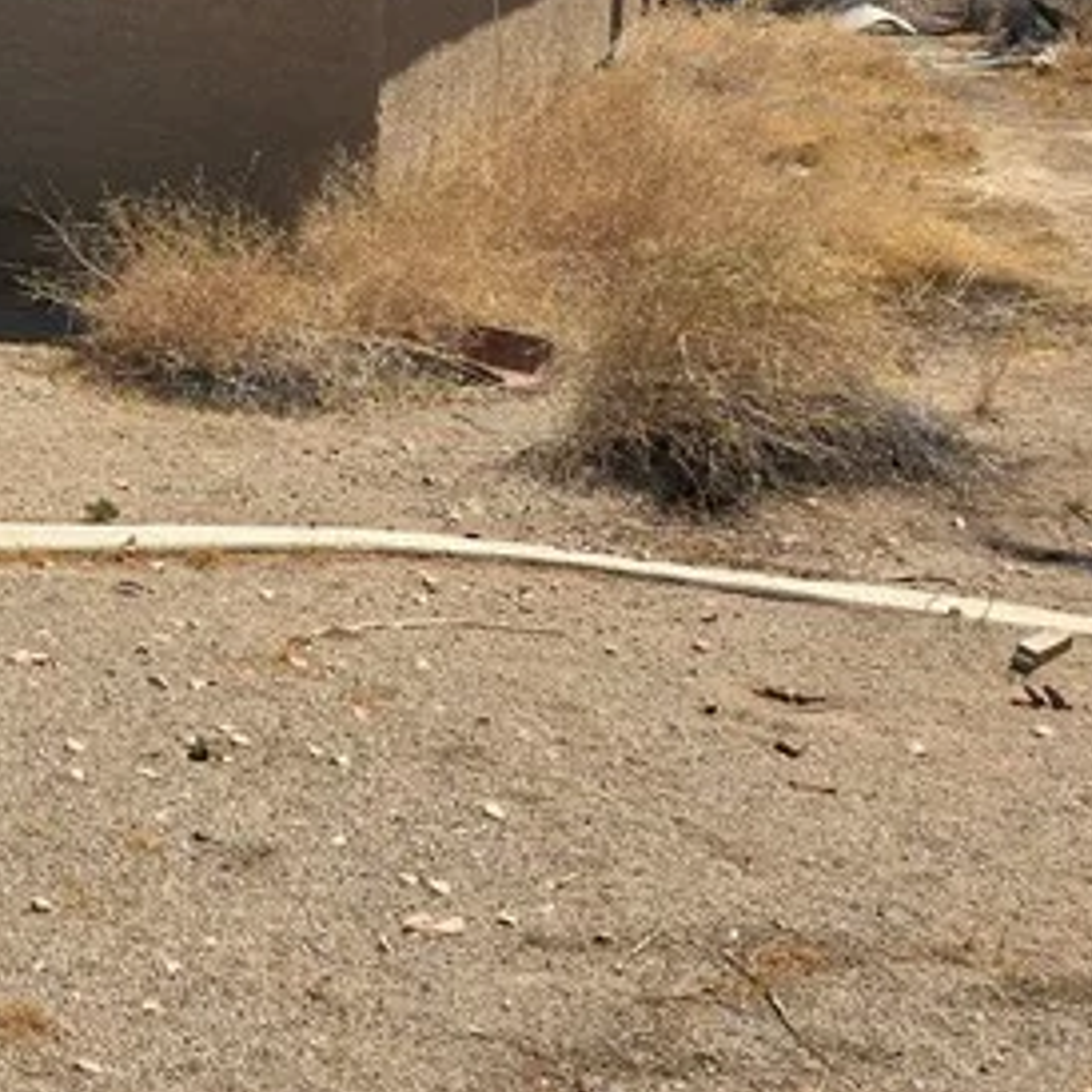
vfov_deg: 21.5
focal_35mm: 76
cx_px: -478
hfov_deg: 20.1
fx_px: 2712
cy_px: -124
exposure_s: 1/1108
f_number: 1.7
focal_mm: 6.3
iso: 12
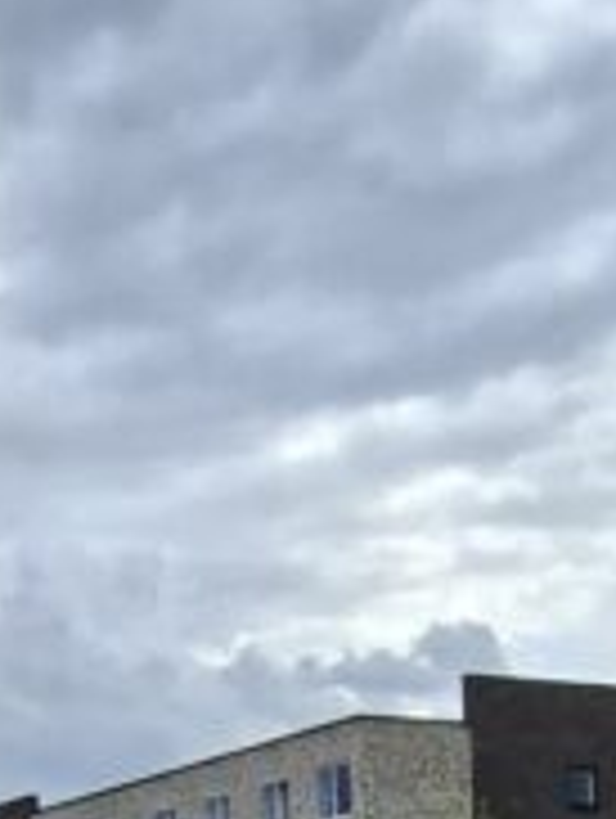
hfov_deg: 20.1
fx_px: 1728
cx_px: 409
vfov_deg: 20.4
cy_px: 1404
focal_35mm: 73
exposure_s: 1/1433
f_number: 2.2
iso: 40
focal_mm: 1.74
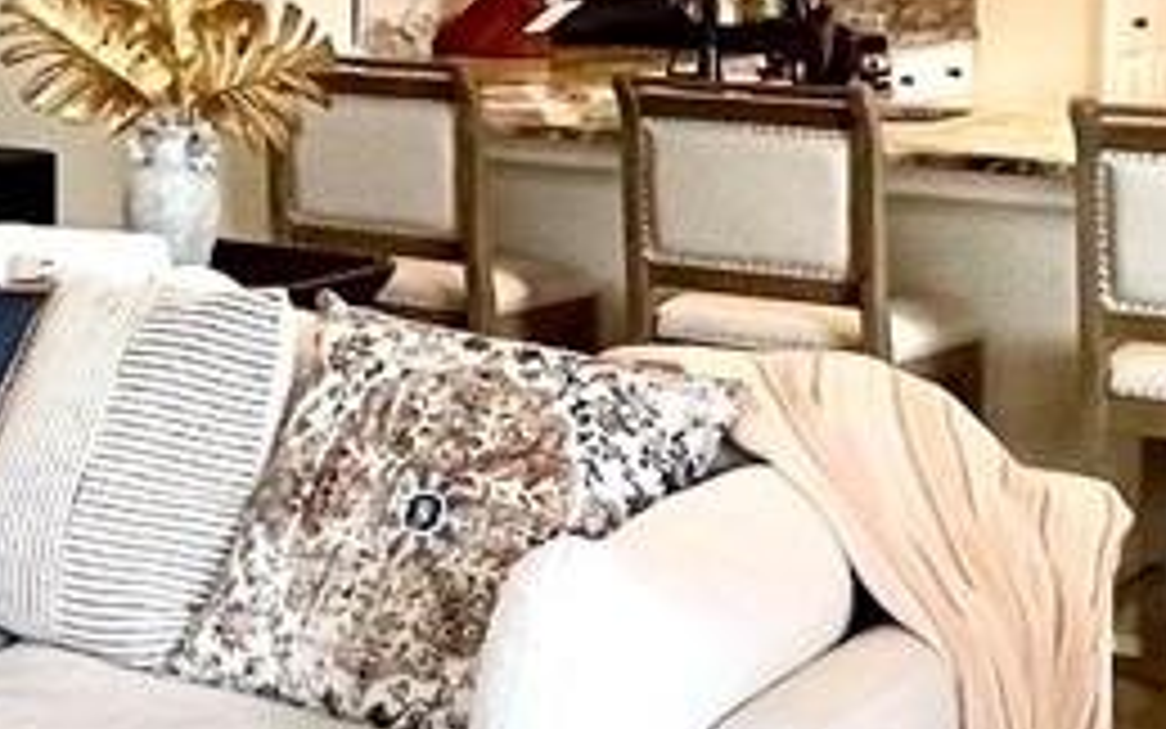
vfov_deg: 15.0
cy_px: -63
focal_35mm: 85
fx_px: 2702
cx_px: -540
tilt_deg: -2.6
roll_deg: -0.2
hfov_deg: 21.0
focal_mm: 1.57
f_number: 1.8
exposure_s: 1/120
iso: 200
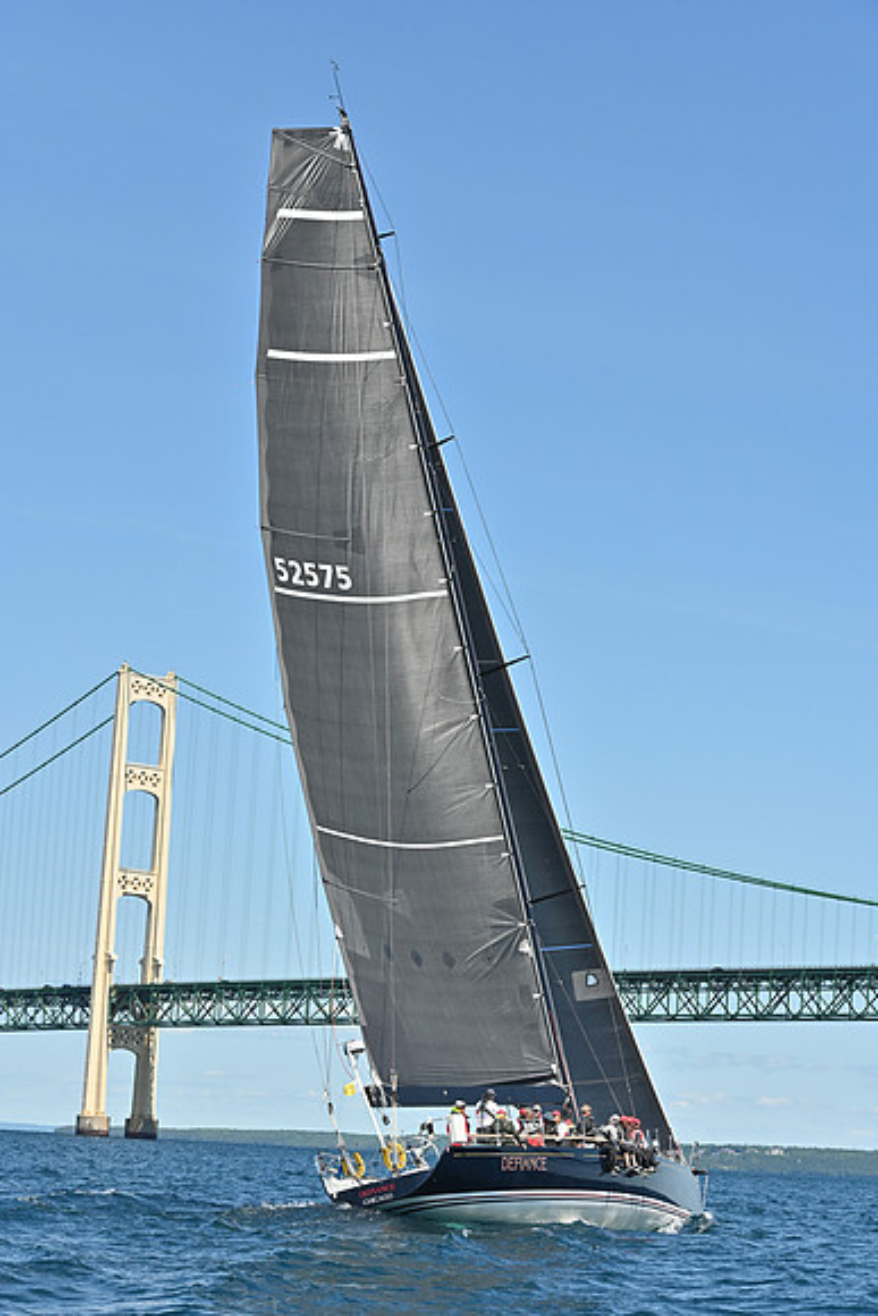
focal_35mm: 90
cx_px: 439
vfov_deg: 22.6
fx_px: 3290
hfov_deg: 15.2
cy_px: 658
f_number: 8
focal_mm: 90
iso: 320
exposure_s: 1/1000
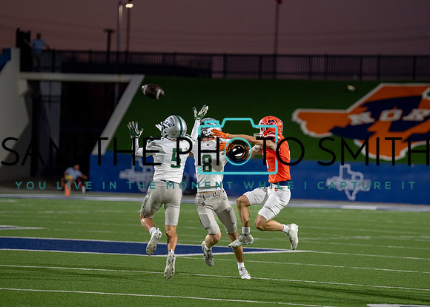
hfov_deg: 8.8
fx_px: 2798
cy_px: 149
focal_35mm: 229
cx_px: 242
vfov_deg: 6.3
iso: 2000
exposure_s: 1/1250
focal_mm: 200
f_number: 2.8
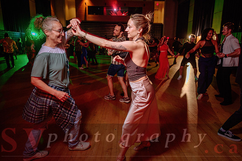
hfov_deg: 69.9
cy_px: 78
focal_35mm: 26
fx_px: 173
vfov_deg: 50.1
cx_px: 128
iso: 800
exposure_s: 1/40
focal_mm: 24
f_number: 2.8
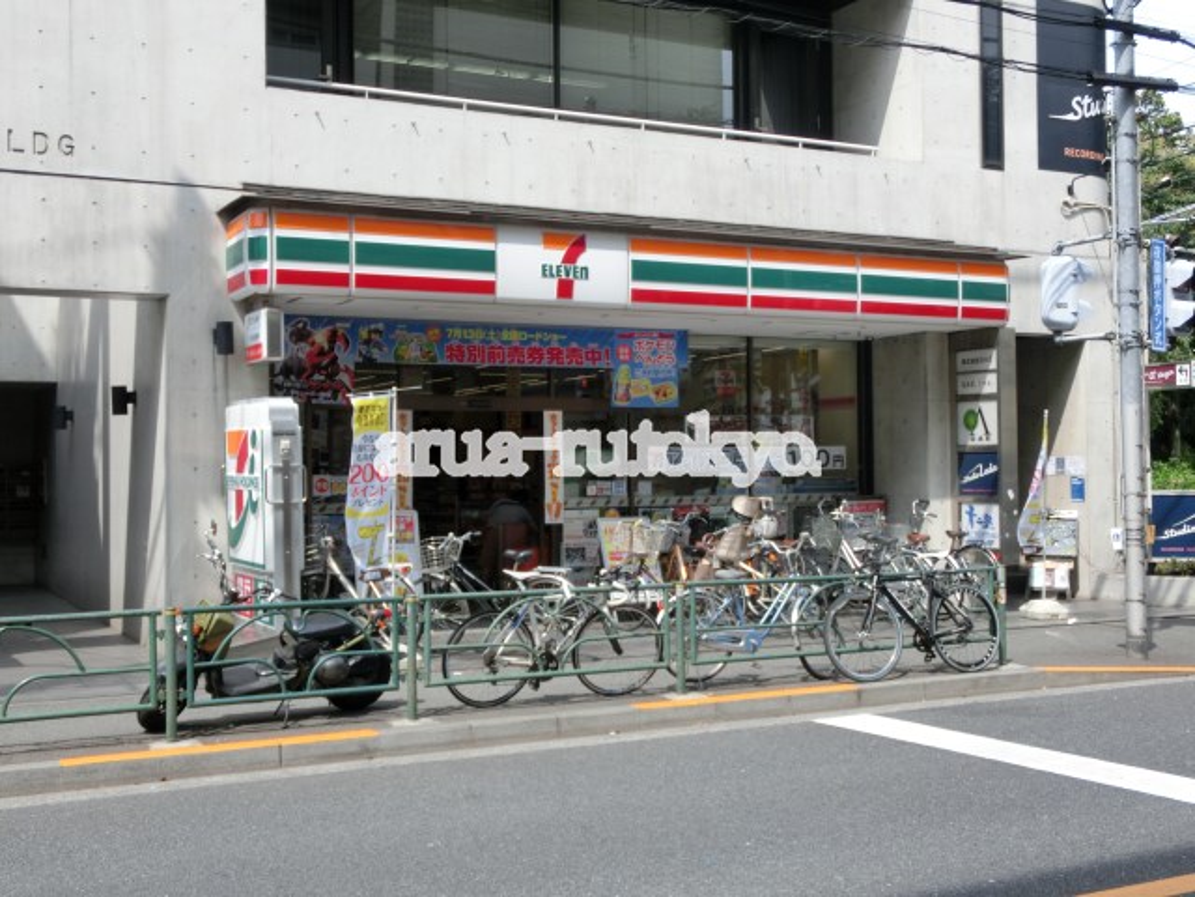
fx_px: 1381
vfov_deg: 36.0
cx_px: 598
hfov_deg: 46.8
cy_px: 448
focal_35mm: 40
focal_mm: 7.15
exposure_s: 1/400
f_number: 4
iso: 80
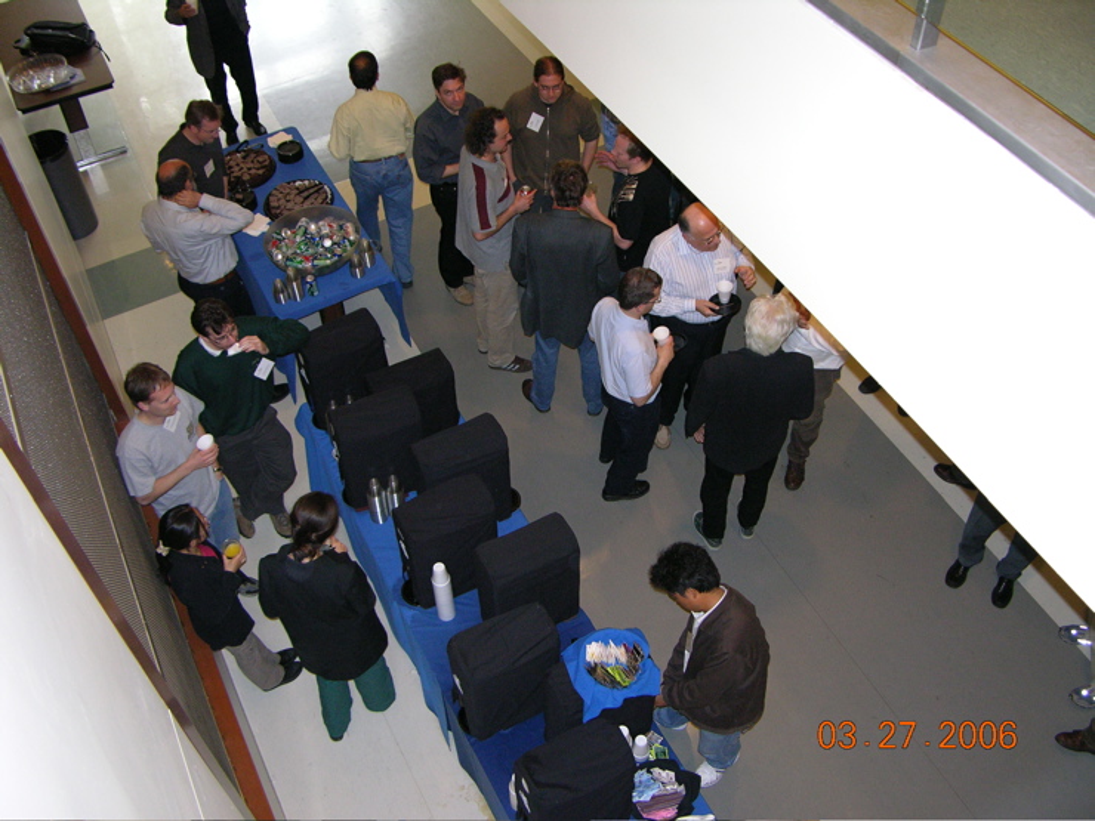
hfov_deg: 52.6
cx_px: 548
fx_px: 1107
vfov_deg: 40.7
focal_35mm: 35
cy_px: 410
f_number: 2.8
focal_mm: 8.9
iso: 200
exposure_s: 1/60.1
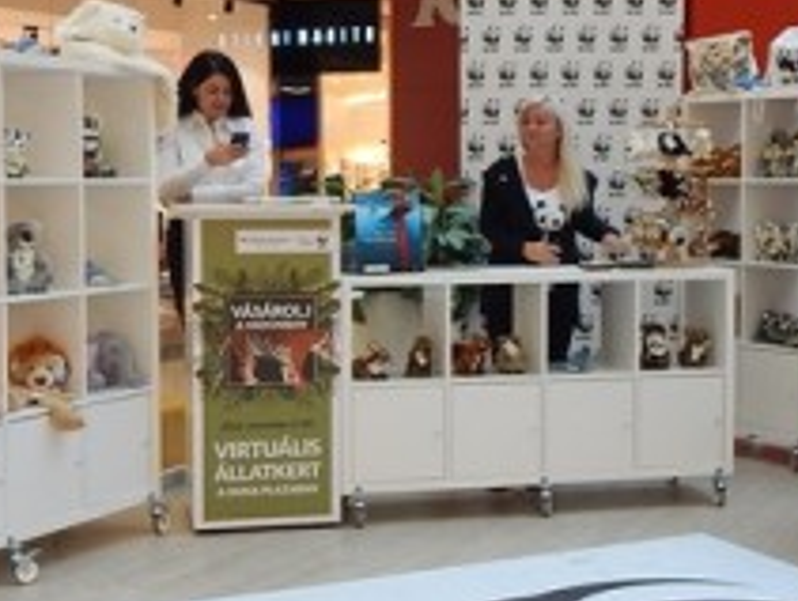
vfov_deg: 23.7
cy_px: 278
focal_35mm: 62
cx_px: 469
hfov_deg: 31.1
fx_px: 1432
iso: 140
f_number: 3
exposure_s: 1/30
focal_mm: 4
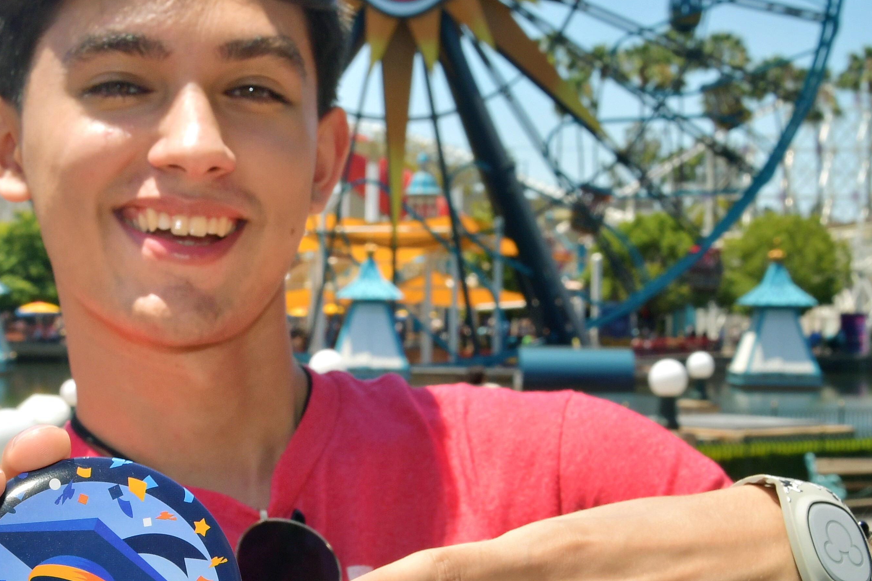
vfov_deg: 12.9
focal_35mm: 106
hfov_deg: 19.2
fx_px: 2567
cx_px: 309
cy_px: 365
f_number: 16
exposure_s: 1/250
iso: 200
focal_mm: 34
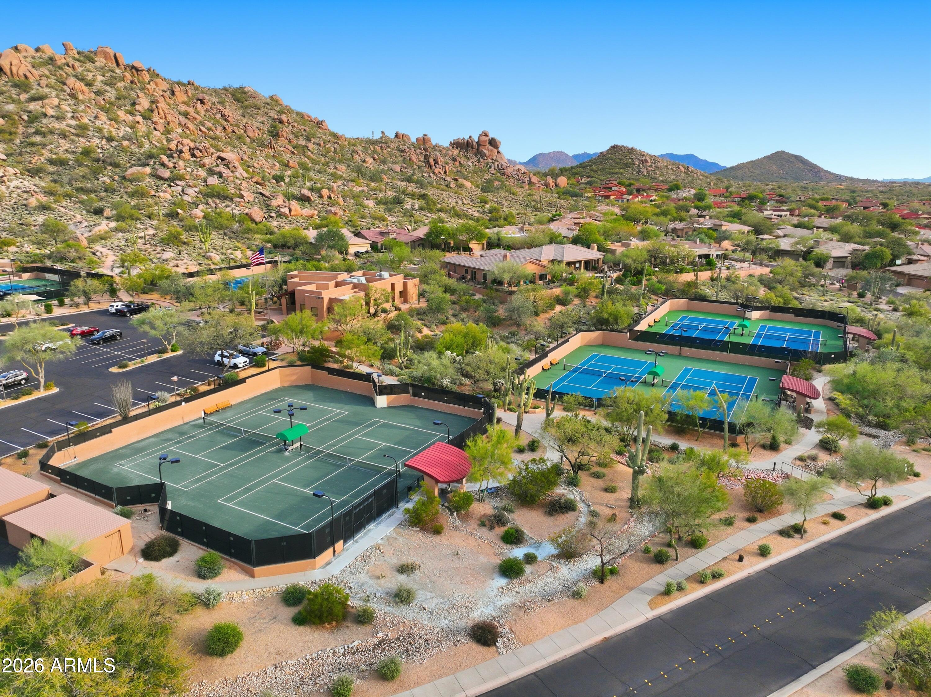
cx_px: 466
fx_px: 645
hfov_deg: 71.6
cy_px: 348
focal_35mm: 24
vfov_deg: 56.8
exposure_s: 1/1000
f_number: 2.8
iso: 140
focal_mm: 12.3
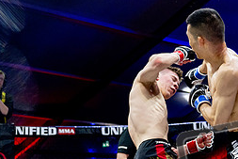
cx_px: 187
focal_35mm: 104
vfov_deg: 13.0
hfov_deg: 19.4
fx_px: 688
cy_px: 158
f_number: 2.8
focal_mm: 37
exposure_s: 1/1250
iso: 3200
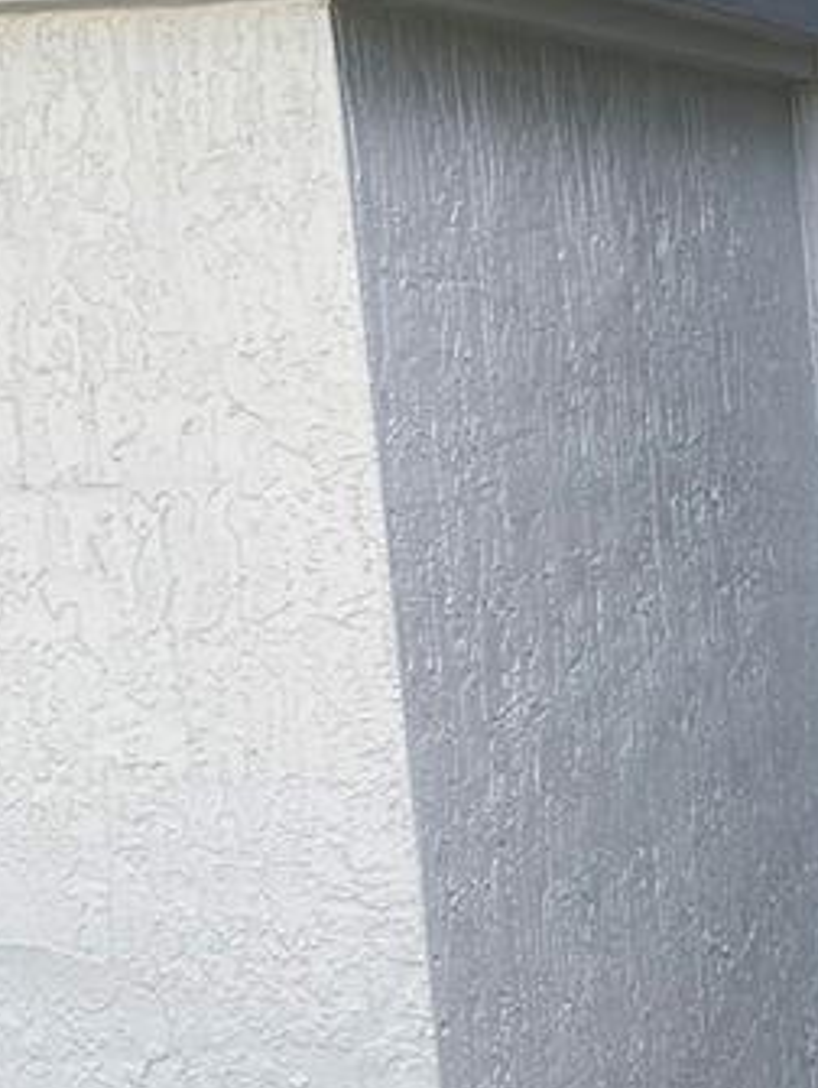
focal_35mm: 93
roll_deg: +2.1
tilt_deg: -9.9
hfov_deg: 14.5
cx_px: 1331
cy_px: 773
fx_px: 2925
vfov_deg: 20.9
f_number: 1.6
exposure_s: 1/183
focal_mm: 4.2
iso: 32
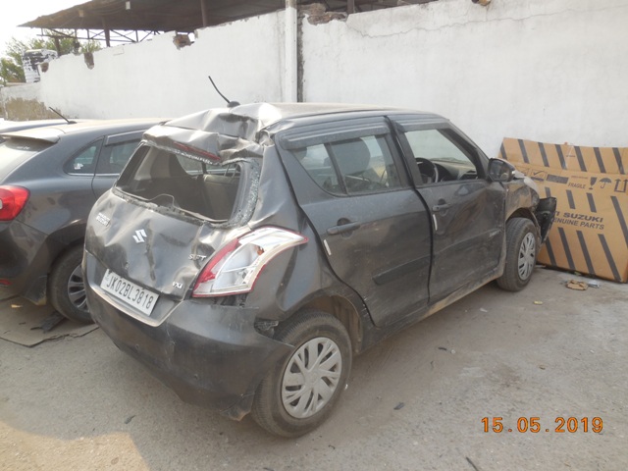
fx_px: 454
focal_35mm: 25
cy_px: 236
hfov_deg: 69.4
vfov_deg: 54.9
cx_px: 314
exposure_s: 1/500
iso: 125
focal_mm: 4.5
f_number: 3.1
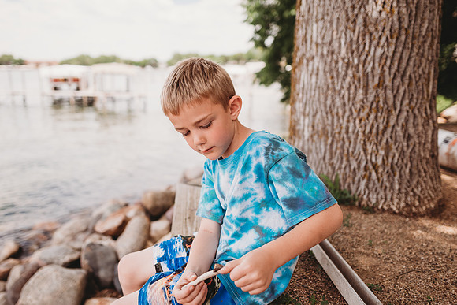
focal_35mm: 28
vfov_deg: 47.0
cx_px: 209
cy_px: 155
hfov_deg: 66.0
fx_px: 351
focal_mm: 24
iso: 100
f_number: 2.2
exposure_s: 1/2000
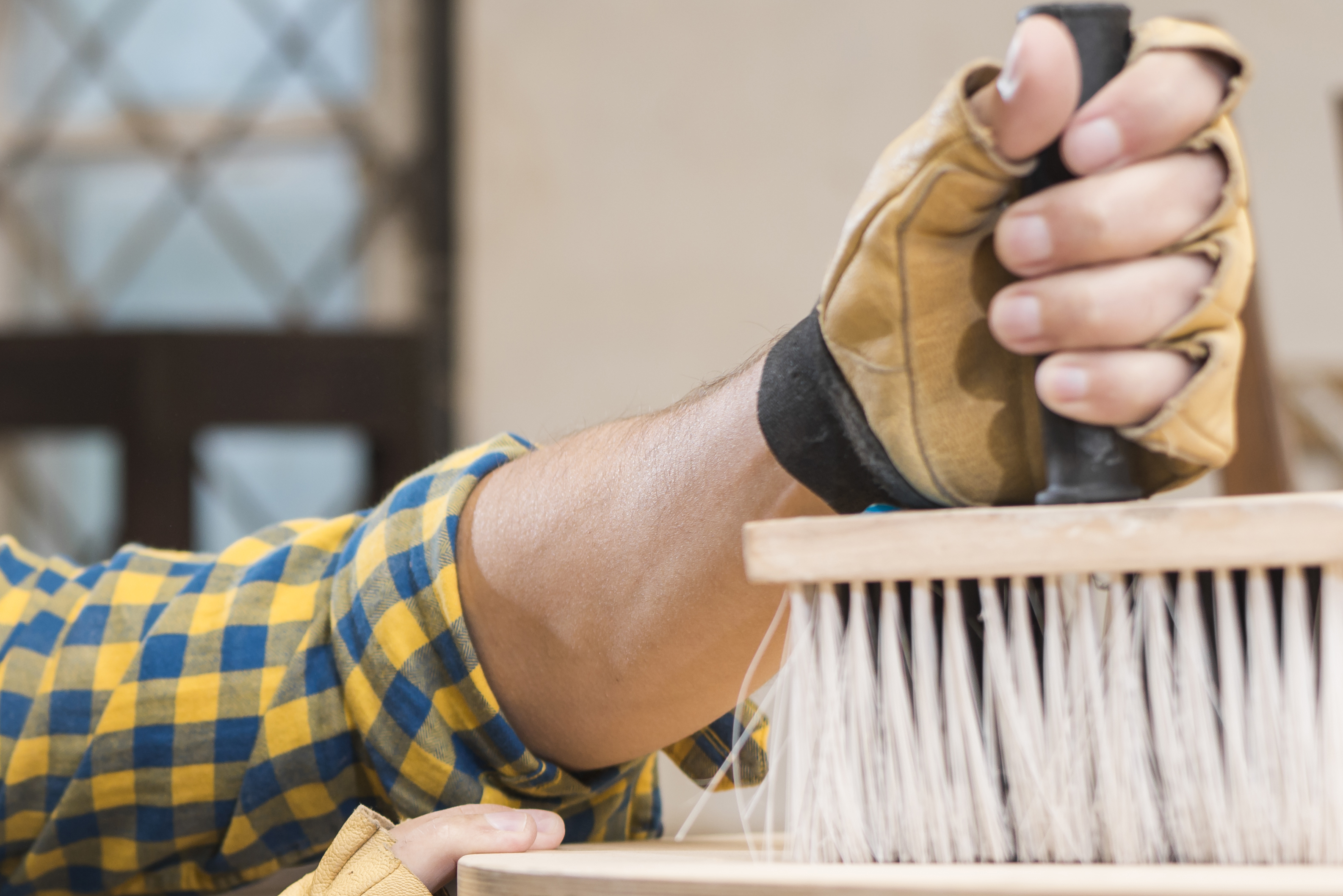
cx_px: -19
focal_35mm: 116
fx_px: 4329
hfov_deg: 17.2
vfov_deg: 11.8
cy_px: 761
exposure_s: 1/160
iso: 320
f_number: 3.2
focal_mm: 50
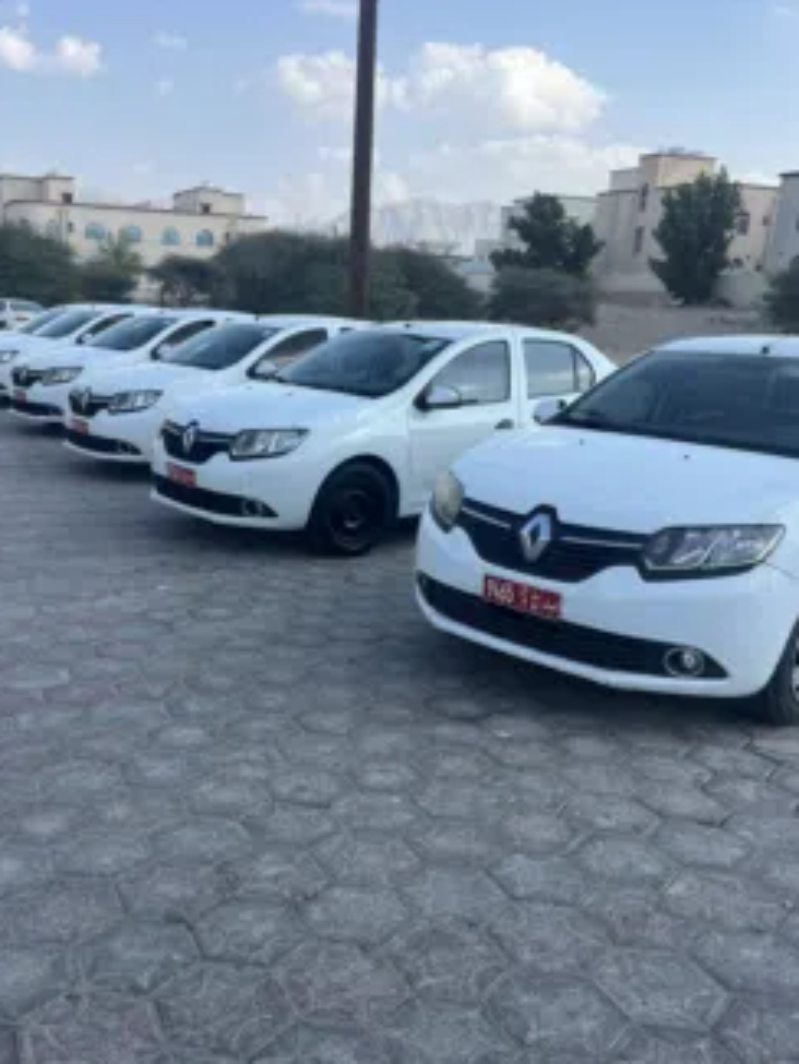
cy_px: 593
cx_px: 324
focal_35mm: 32
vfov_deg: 56.7
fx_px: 984
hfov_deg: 44.0
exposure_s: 1/2101
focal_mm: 5.1
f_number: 1.6
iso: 50
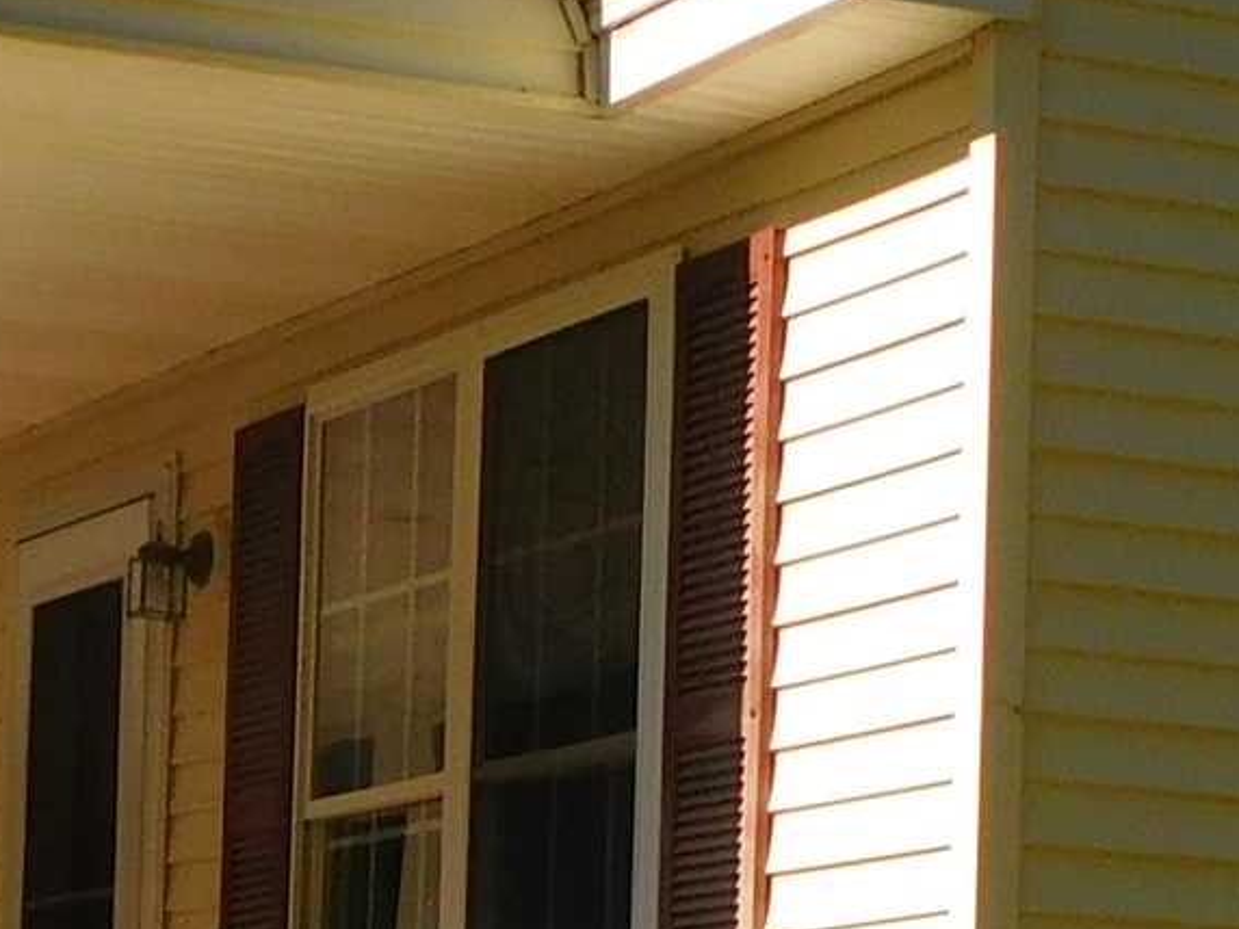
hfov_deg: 12.2
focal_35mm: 161
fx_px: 5763
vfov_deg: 9.1
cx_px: 1042
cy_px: 1217
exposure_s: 1/1250
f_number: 3.2
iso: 125
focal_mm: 5.3
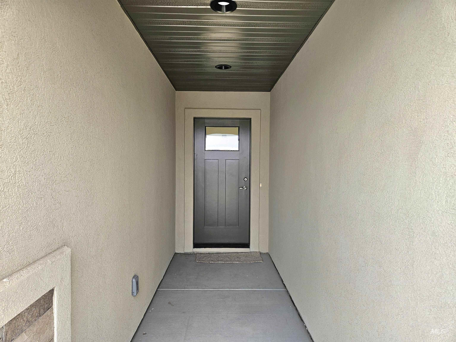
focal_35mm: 23
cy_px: 171
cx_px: 228
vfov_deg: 58.9
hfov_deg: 73.9
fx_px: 303
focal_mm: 5.4
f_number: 1.8
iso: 100
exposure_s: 1/182
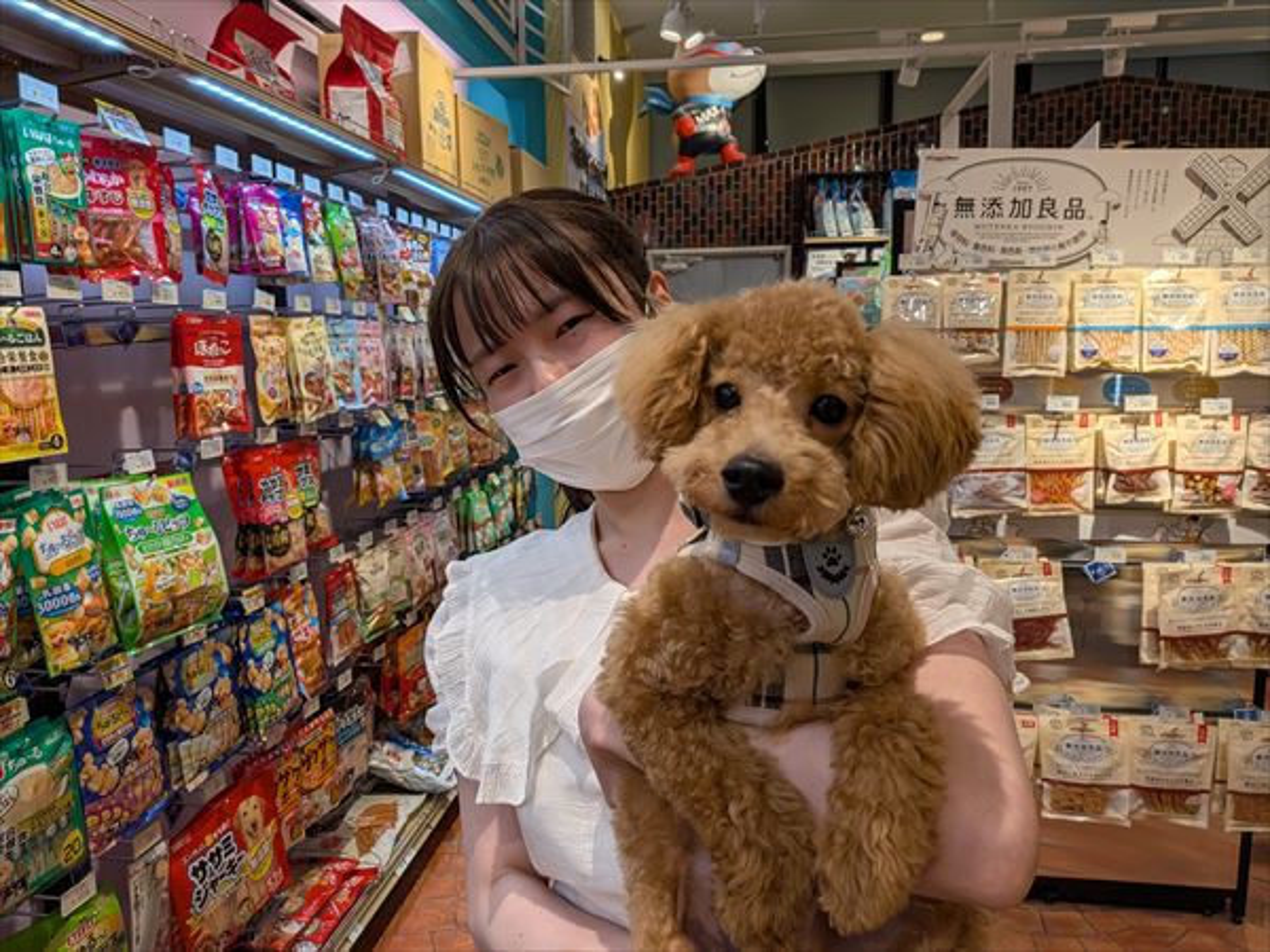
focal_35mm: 24
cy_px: 476
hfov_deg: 71.6
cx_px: 635
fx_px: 881
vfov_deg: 56.8
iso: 26
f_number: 1.7
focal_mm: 4.53
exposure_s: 1/751
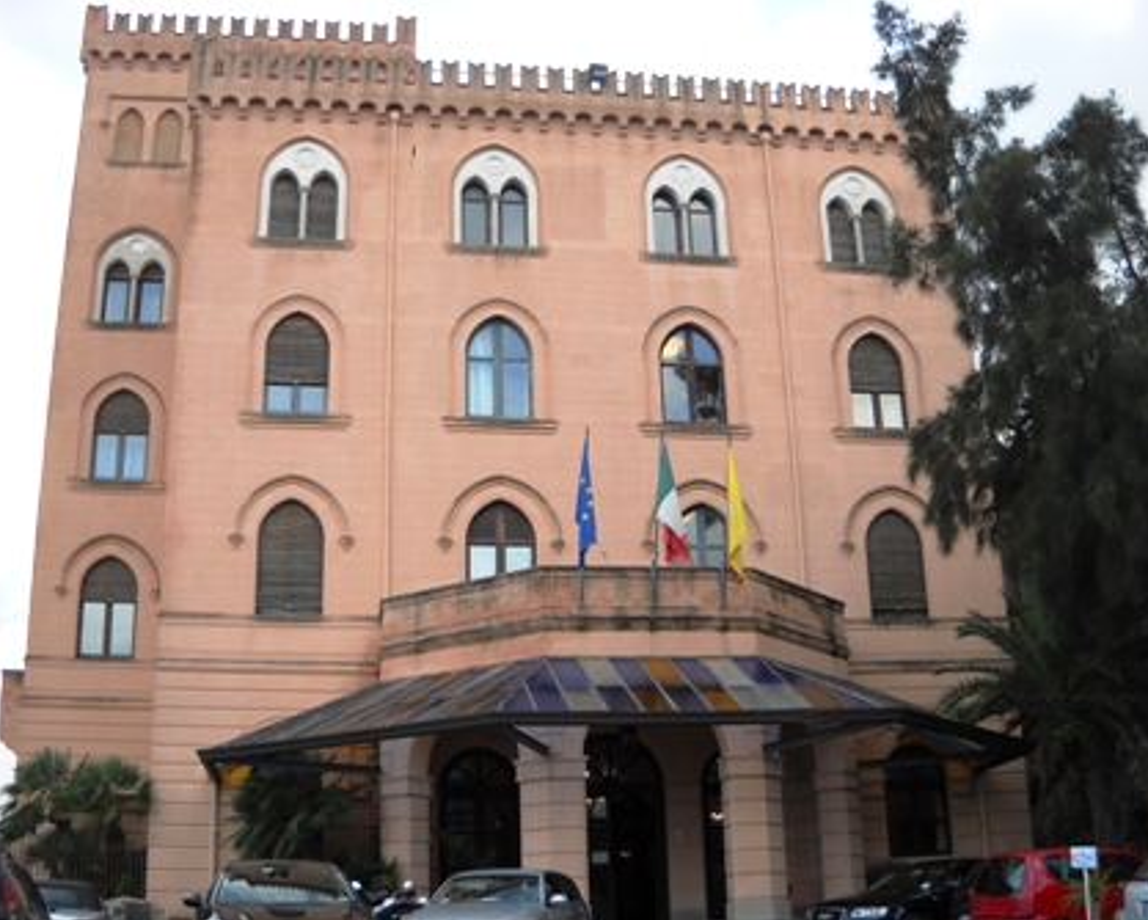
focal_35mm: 43
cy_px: 460
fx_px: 1462
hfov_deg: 42.9
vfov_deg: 34.9
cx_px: 606
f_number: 3.1
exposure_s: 1/141
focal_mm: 6.72
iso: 64
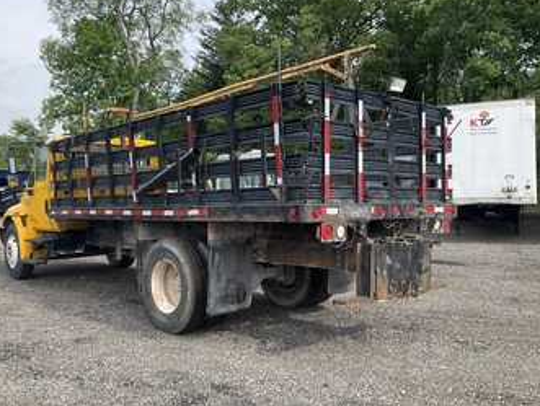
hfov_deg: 52.5
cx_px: 243
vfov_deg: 40.8
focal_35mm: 35
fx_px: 547
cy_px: 197
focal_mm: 3
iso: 25
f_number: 1.8
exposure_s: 1/650
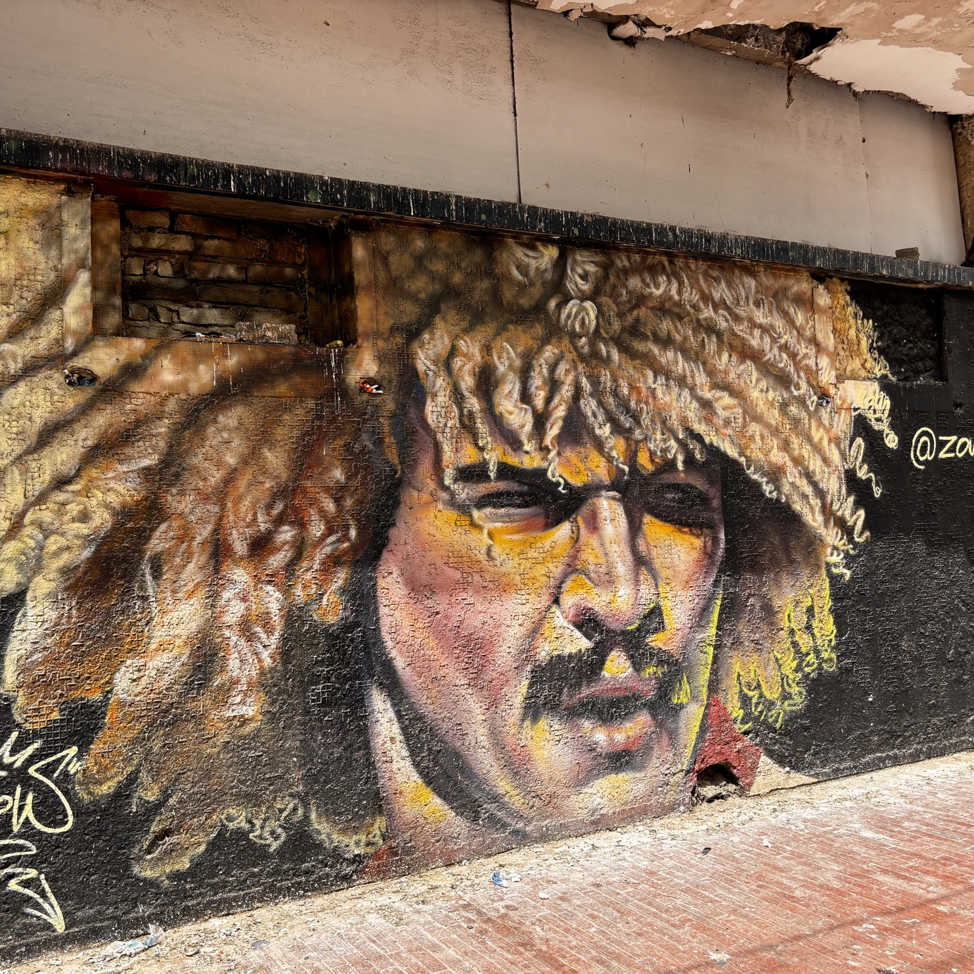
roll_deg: -2.1
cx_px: 413
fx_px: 987
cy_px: 489
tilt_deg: +2.1
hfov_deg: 52.3
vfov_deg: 52.5
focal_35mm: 31
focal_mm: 5.96
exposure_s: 1/865
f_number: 1.6
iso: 50
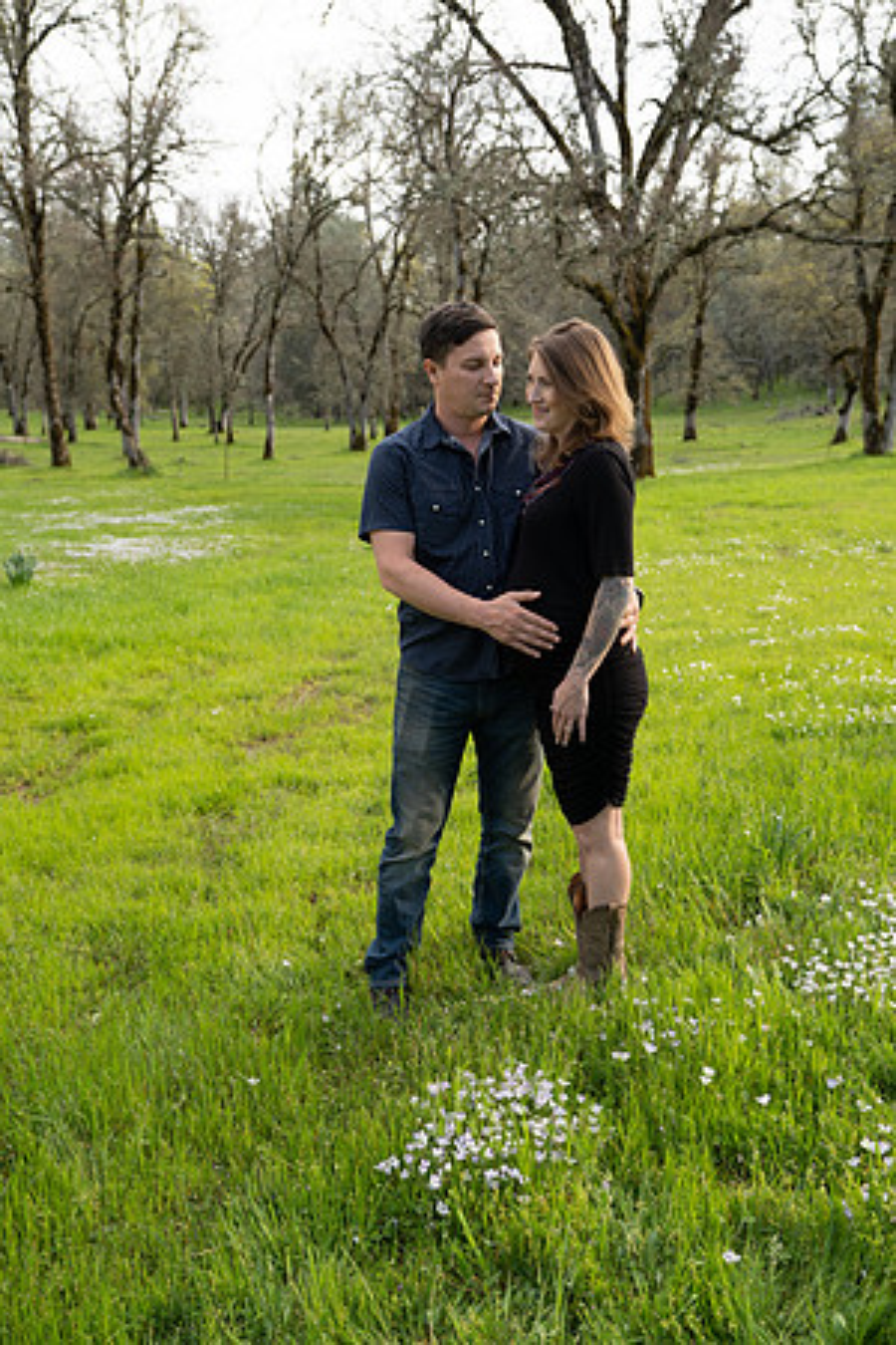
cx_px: 448
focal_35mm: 34
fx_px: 1269
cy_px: 672
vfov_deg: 55.8
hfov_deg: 38.9
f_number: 4.5
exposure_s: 1/125
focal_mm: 34
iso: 200
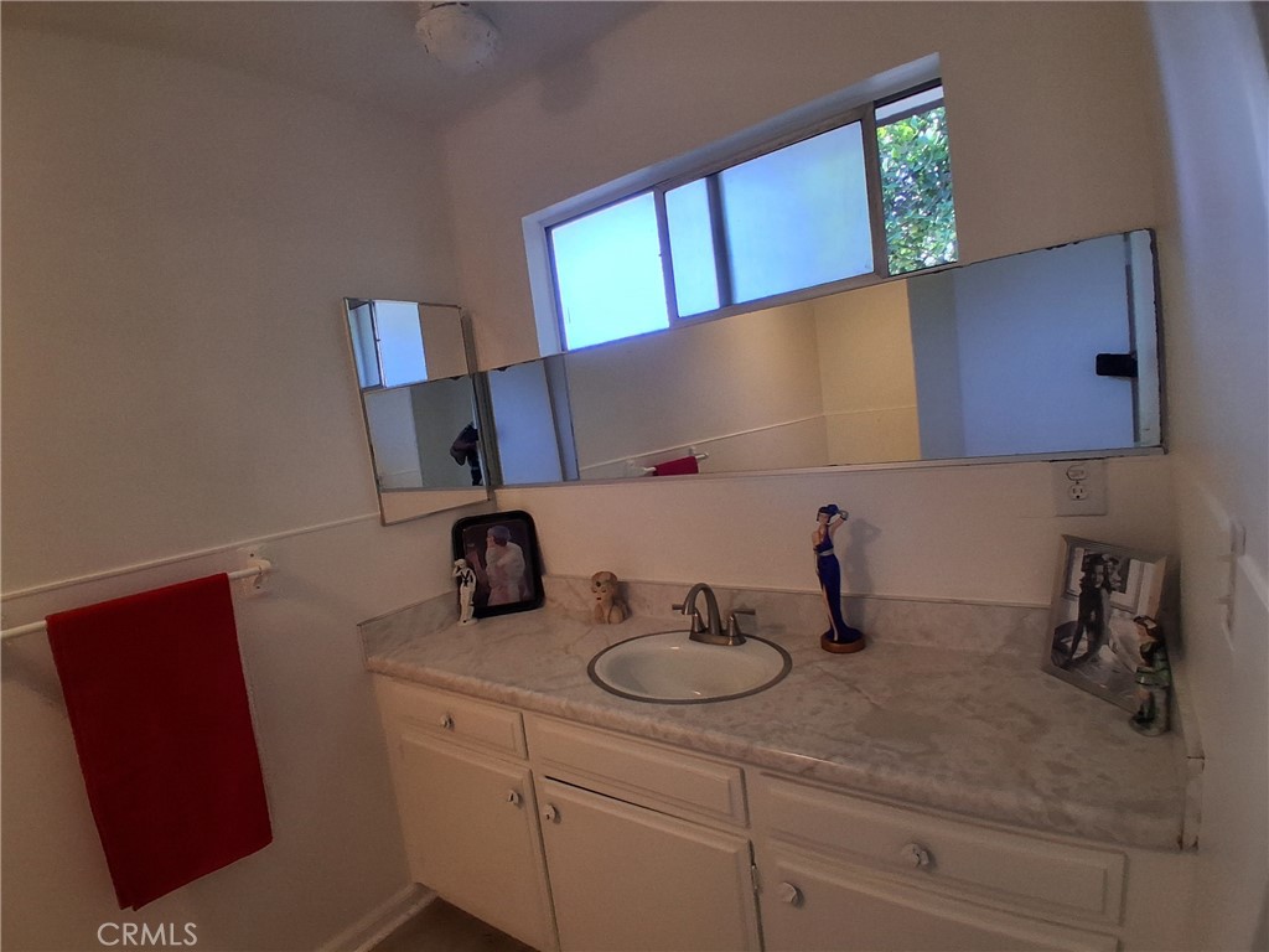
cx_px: 634
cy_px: 476
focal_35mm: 17
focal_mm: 1.4
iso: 80
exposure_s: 1/120
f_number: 2.2
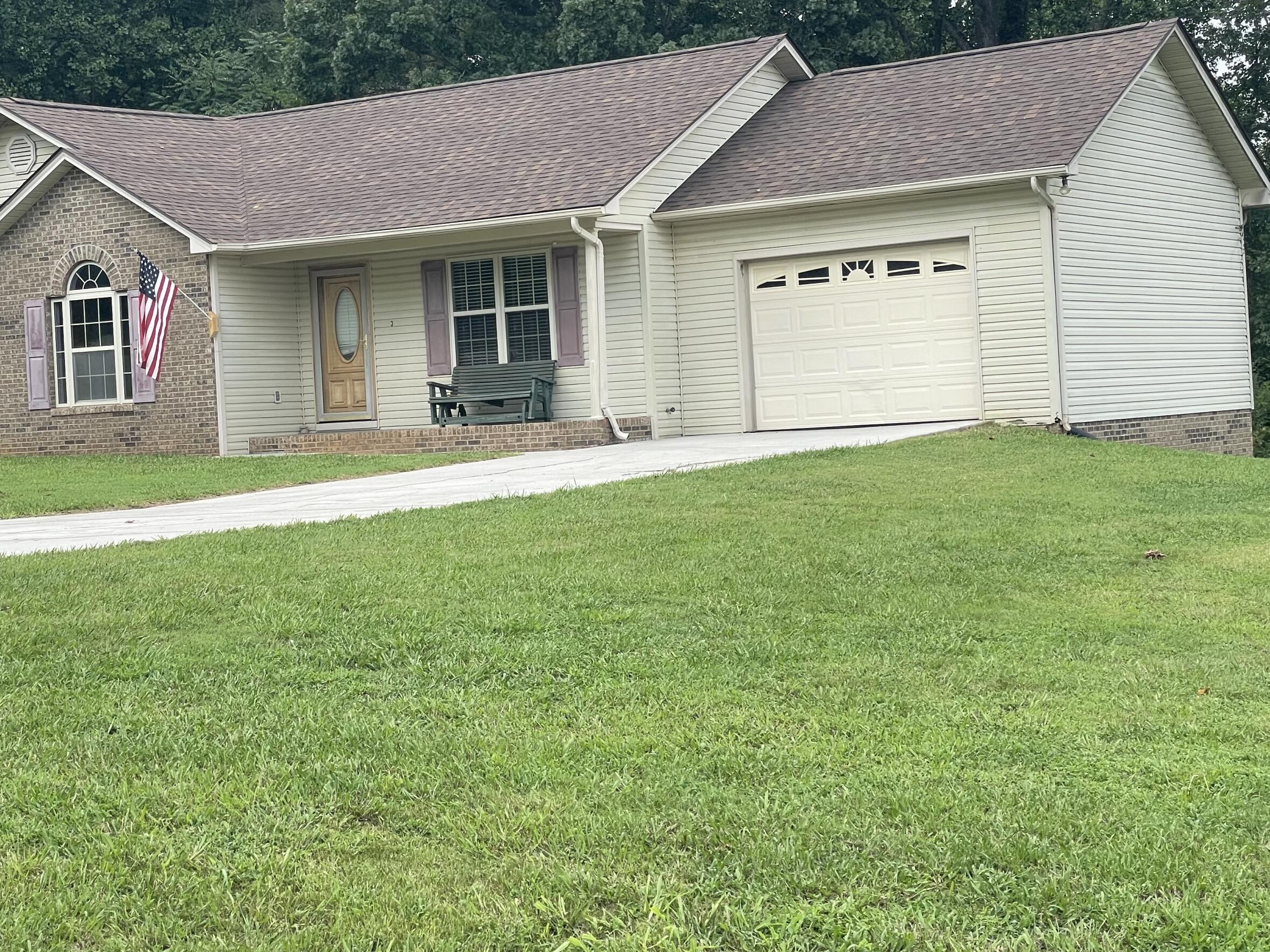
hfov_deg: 29.3
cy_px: 417
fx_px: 2421
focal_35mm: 66
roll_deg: +3.7
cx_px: 523
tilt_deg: +1.2
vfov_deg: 22.2
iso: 25
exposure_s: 1/484
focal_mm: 6
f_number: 2
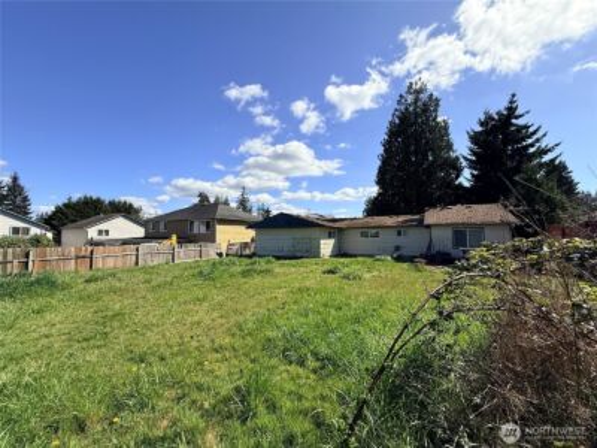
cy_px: 224
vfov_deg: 85.7
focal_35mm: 14
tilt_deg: +3.9
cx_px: 298
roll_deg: -0.1
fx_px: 241
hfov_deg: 102.1
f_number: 2.2
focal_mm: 2.22
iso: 50
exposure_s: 1/2506
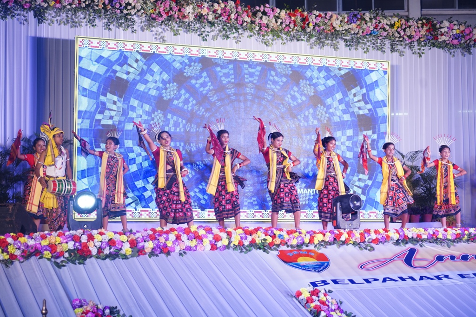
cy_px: 158
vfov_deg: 19.2
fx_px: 939
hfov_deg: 28.4
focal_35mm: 71
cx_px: 238
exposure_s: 1/125
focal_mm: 71
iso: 800
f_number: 4
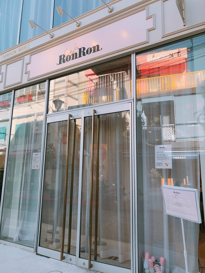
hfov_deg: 49.7
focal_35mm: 28
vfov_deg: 63.4
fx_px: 221
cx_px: 102
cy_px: 136
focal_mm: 3.99
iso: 20
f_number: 1.8
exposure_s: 1/308
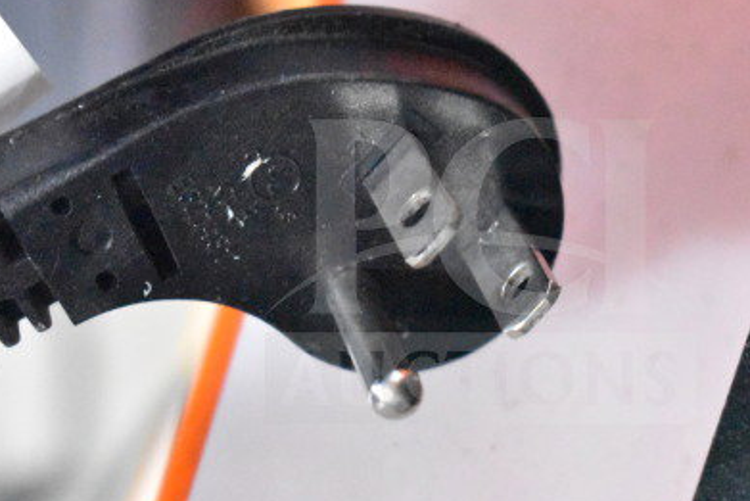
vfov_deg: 10.7
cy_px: 272
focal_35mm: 129
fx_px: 2684
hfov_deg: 15.9
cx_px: 480
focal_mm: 55
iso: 25600
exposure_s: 1/80
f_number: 5.6
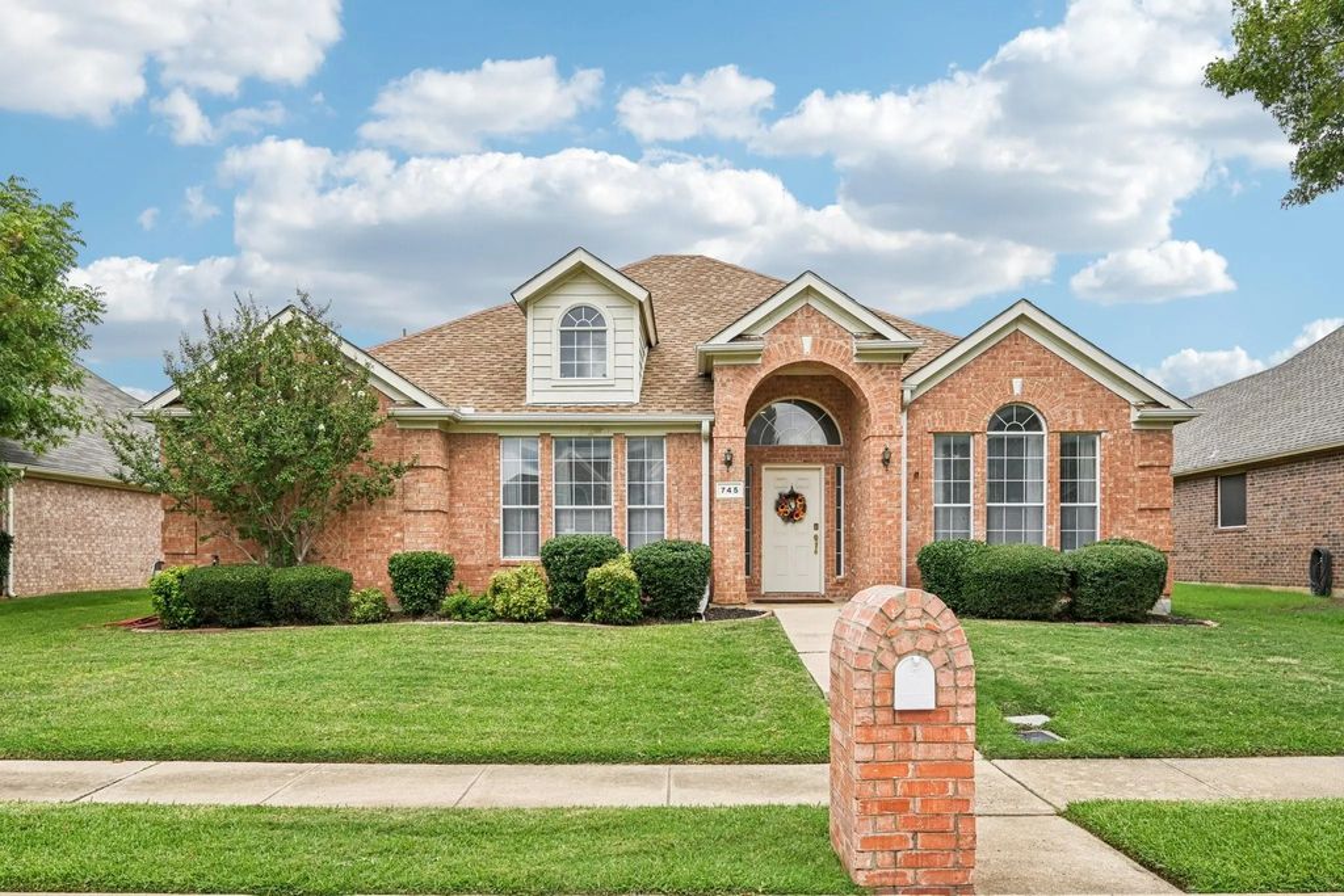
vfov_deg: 57.2
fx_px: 821
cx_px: 672
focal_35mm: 22
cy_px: 448
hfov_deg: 78.6
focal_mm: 22
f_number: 8
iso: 400
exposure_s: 1/800
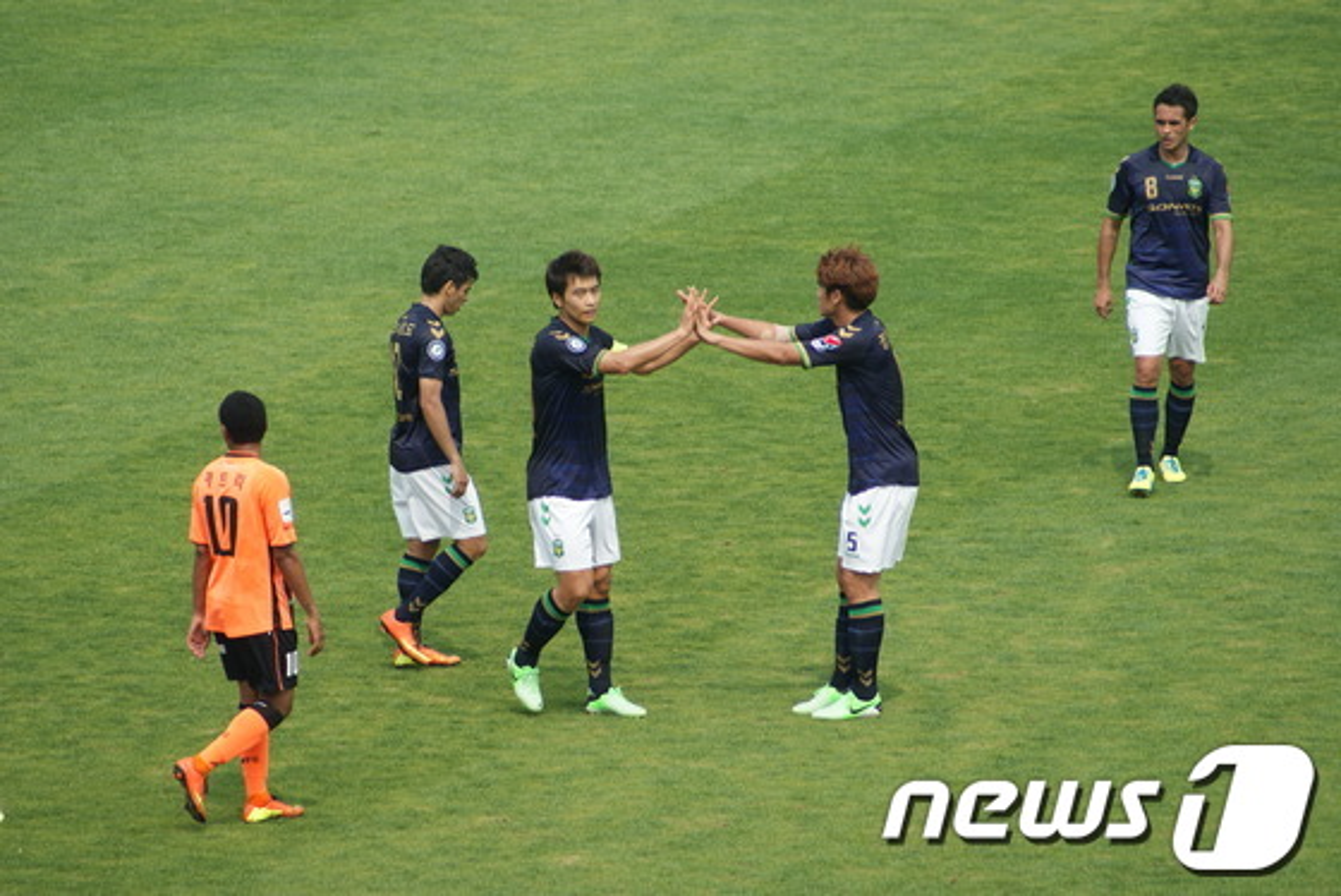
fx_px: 13975
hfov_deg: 5.5
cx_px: 670
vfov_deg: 3.7
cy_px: 448
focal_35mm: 375
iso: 125
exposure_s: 1/500
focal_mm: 250
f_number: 5.6
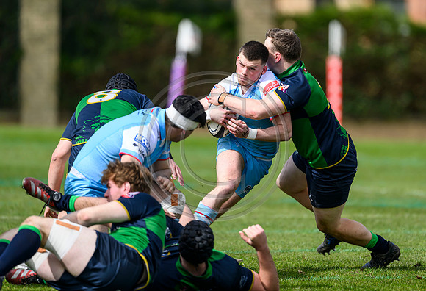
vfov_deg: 2.0
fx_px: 8190
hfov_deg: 3.0
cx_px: 263
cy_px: 115
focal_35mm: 687
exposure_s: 1/2000
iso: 320
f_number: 4
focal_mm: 560
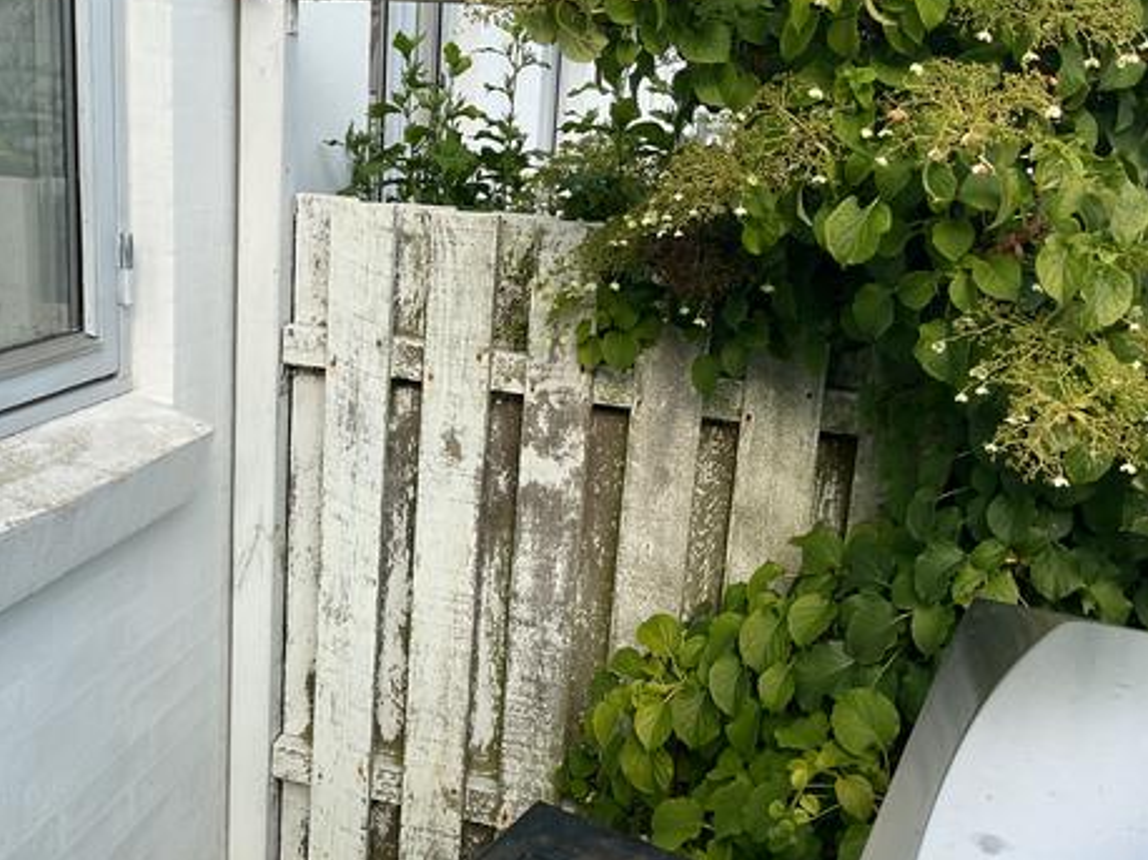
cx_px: 424
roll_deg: -2.5
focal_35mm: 38
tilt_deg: -13.4
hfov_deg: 48.5
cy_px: 406
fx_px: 1260
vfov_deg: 37.7
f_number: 1.8
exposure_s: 1/627
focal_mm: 3
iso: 16
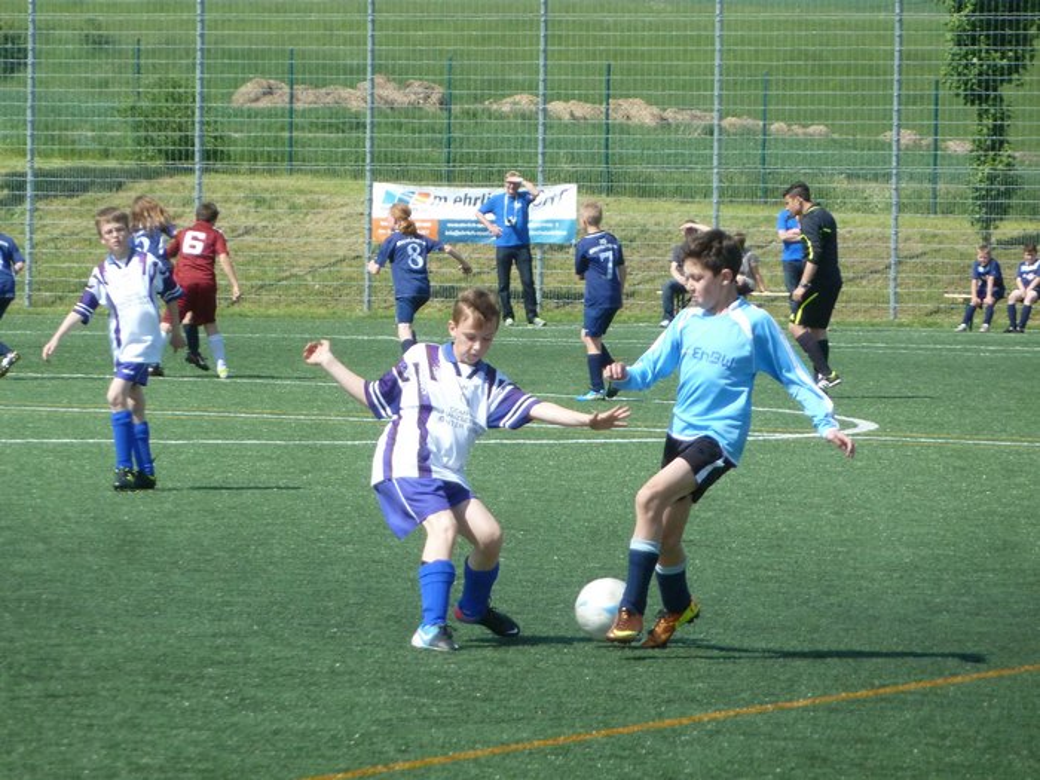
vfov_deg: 5.0
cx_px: 520
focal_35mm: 300
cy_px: 390
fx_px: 9013
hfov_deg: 6.6
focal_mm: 49.2
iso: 250
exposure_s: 1/1000
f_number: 4.9
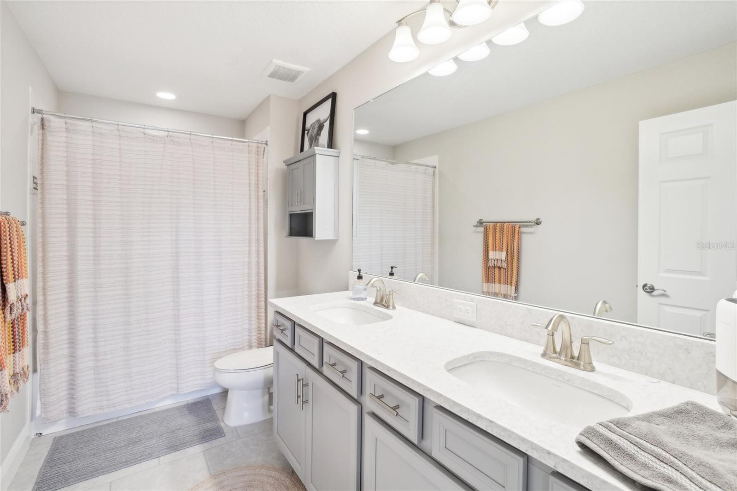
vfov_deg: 77.3
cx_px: 368
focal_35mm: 15
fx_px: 307
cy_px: 246
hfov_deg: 100.4
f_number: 8
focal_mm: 10
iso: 400
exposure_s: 1/15
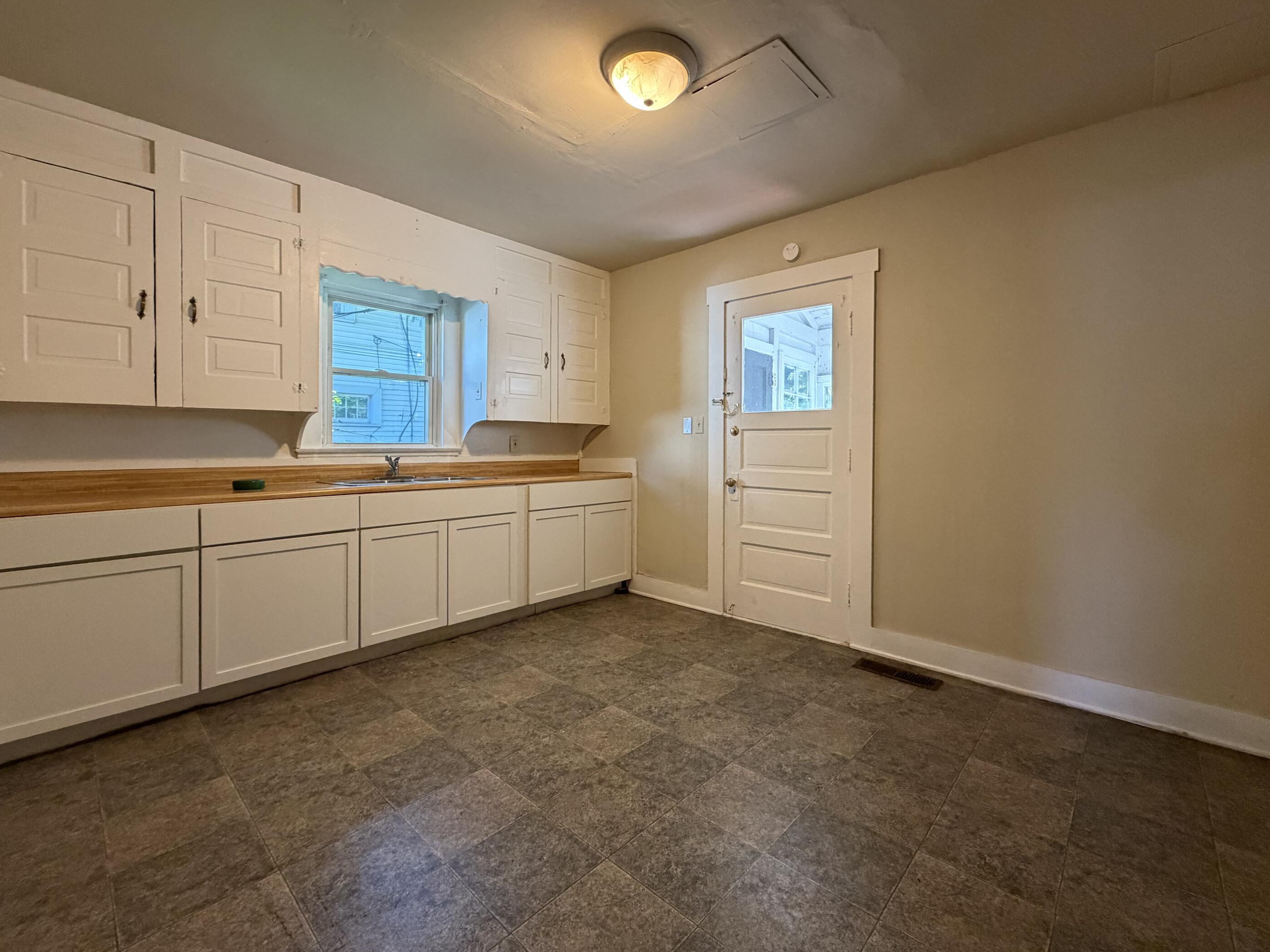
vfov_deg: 81.7
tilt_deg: -0.7
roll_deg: +0.1
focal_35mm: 15
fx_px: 550
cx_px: 648
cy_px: 449
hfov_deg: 98.2
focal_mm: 2.22
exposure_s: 1/60
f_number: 2.2
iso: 500
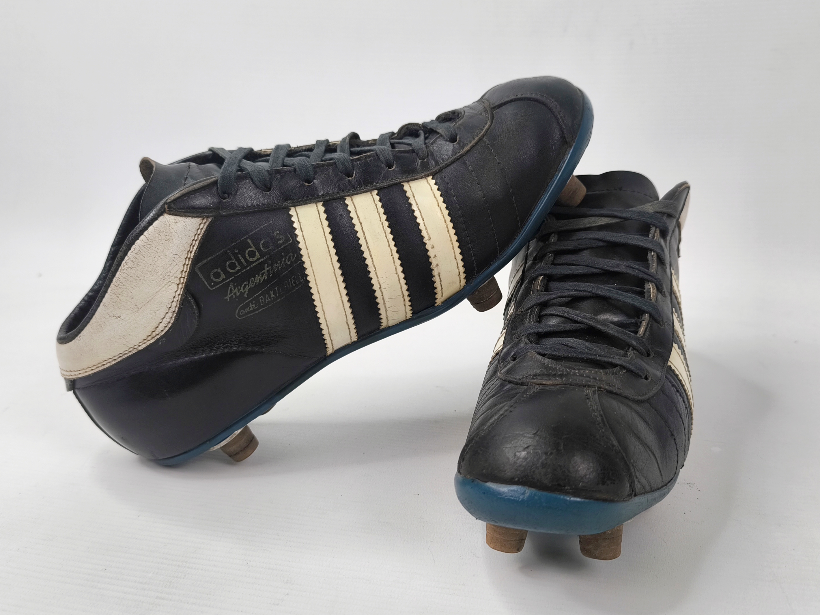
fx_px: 569
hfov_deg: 71.6
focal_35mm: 24
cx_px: 410
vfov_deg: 56.8
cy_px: 308
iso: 50
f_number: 1.9
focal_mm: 6.92
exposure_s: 1/100
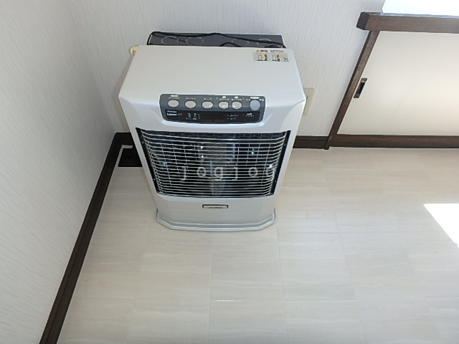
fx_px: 278
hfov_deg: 79.0
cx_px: 230
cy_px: 172
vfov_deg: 63.4
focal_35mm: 21
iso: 125
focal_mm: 3.7
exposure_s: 1/125
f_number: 3.5
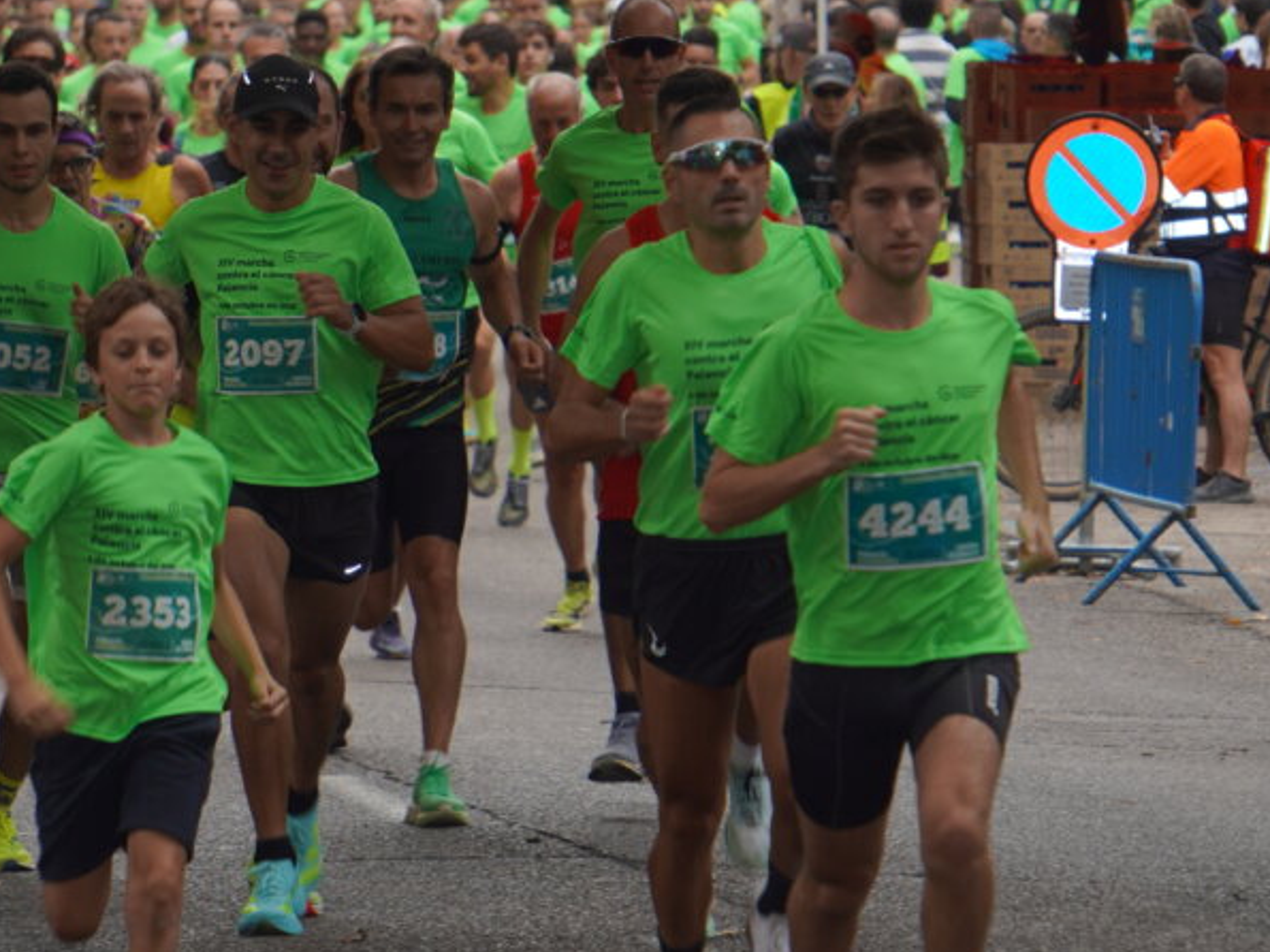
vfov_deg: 3.1
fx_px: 17645
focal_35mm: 481
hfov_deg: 4.1
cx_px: 455
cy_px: 492
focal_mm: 155
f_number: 5.6
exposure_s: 1/160
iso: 100
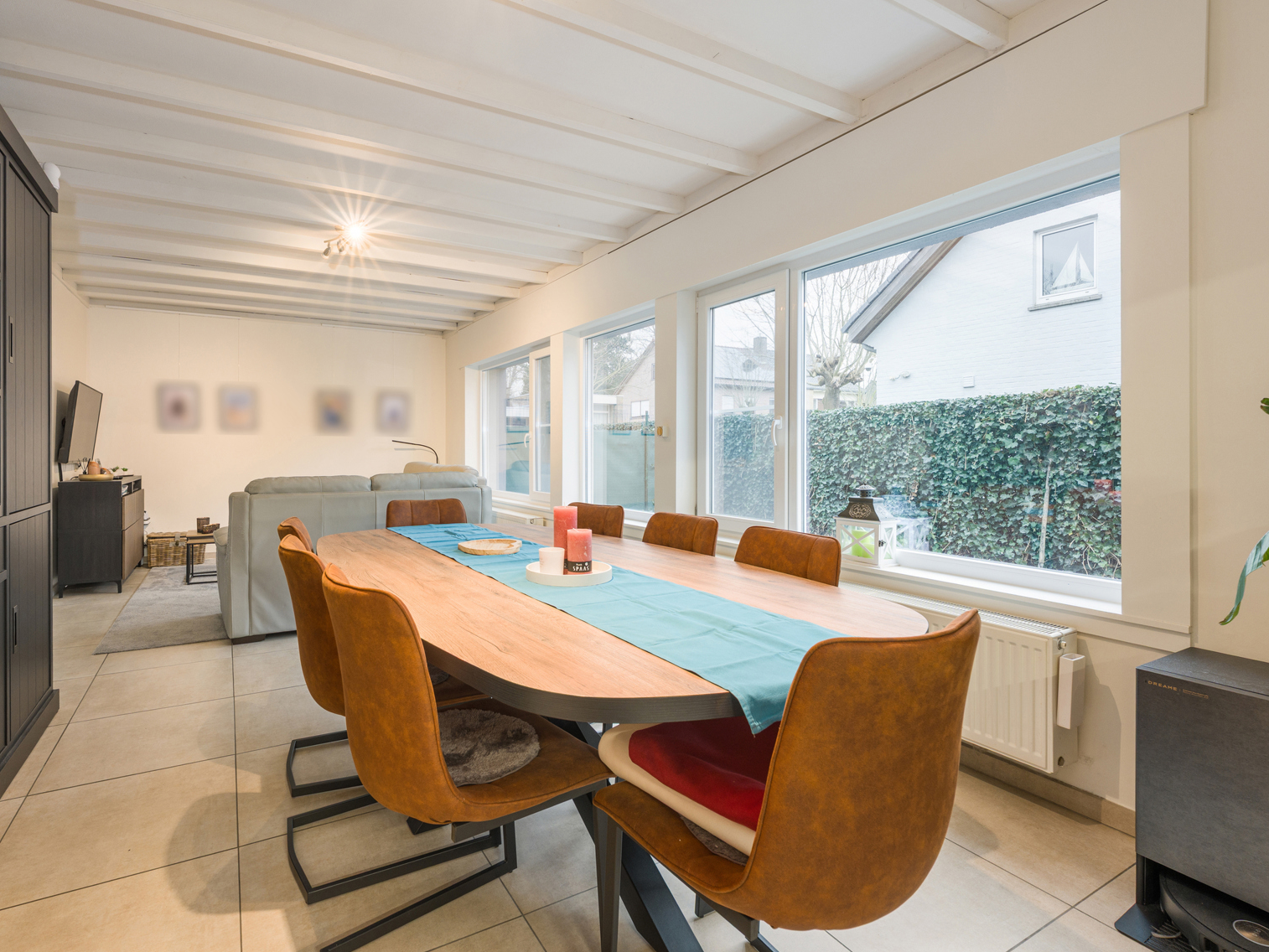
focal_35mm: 16
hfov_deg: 94.0
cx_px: 555
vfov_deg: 78.1
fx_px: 587
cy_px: 468
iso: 250
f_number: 9
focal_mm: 14
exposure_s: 1
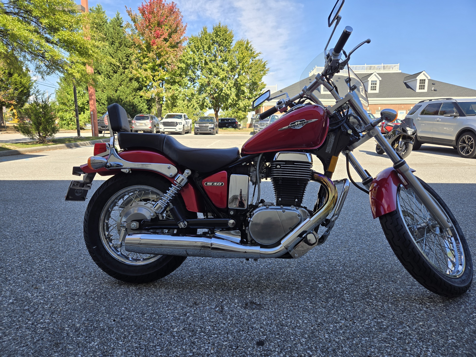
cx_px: 238
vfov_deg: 58.9
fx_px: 316
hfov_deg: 73.9
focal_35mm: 23
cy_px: 178
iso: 25
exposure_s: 1/876
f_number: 1.8
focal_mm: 5.4
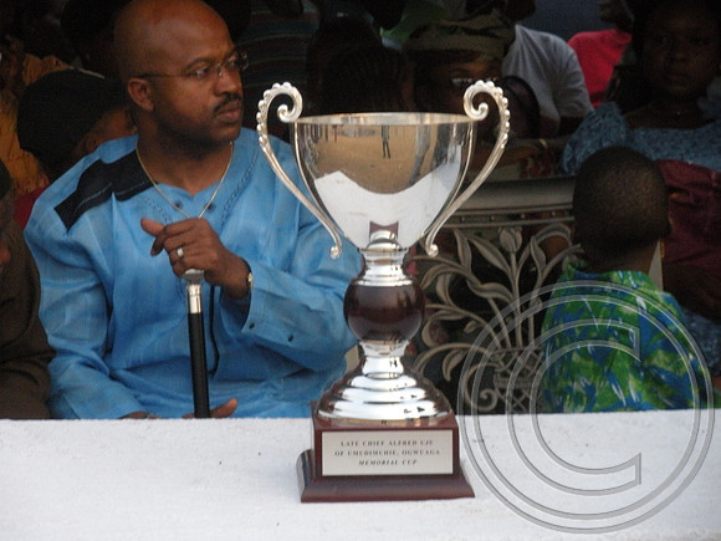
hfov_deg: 16.3
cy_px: 270
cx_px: 360
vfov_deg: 12.2
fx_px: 2520
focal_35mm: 121
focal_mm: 21.2
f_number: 5.3
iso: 400
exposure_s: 1/94
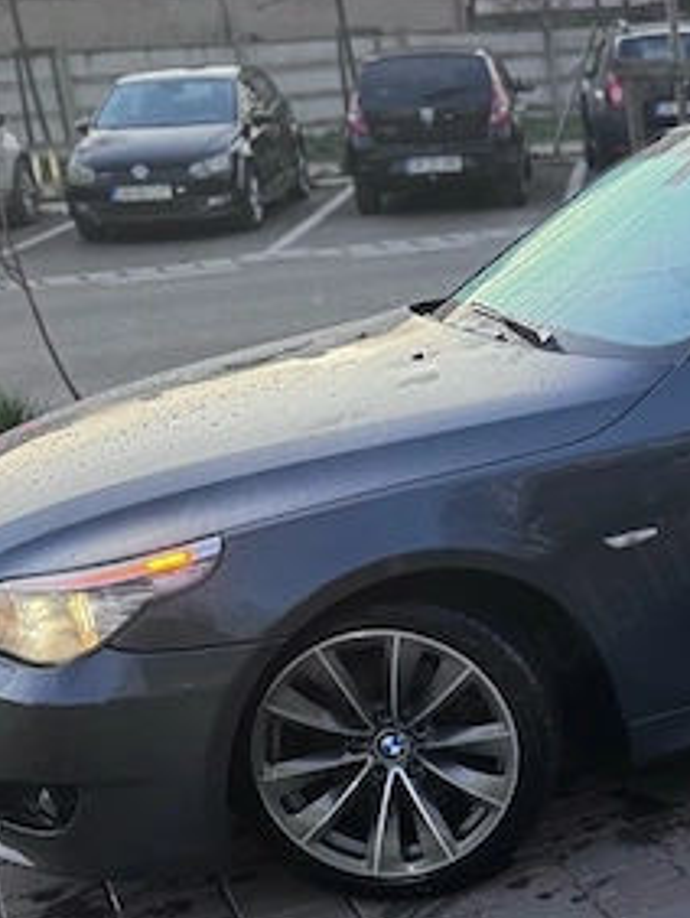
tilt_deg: -18.2
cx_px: 817
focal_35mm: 68
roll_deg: +2.3
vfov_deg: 28.3
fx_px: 1805
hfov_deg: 20.3
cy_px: 632
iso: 200
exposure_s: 1/50
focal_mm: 6.76
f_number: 1.78
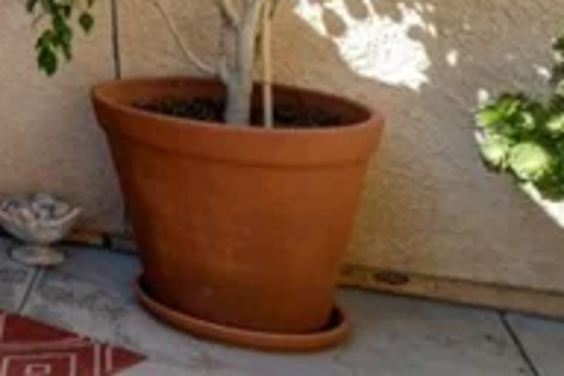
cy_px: -138
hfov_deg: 17.7
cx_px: -620
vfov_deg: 17.9
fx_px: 1097
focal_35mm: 70
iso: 250
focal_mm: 16
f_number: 11
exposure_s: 1/90
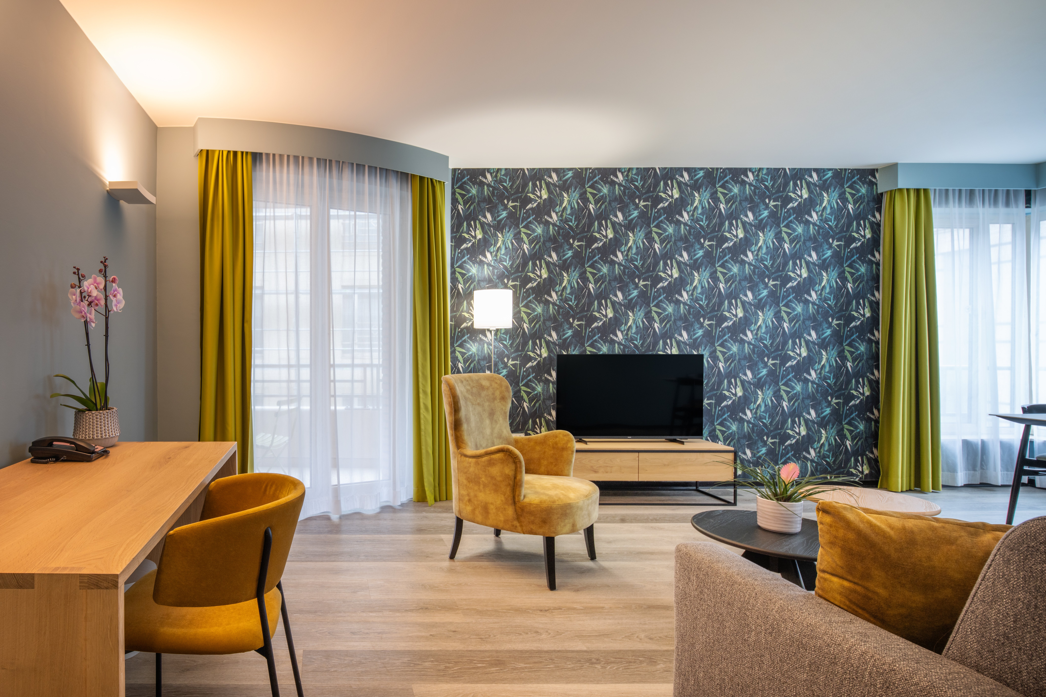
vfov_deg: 64.6
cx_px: 523
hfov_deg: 86.9
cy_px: 348
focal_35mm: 19
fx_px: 552
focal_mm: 19
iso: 125
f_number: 11
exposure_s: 1.3
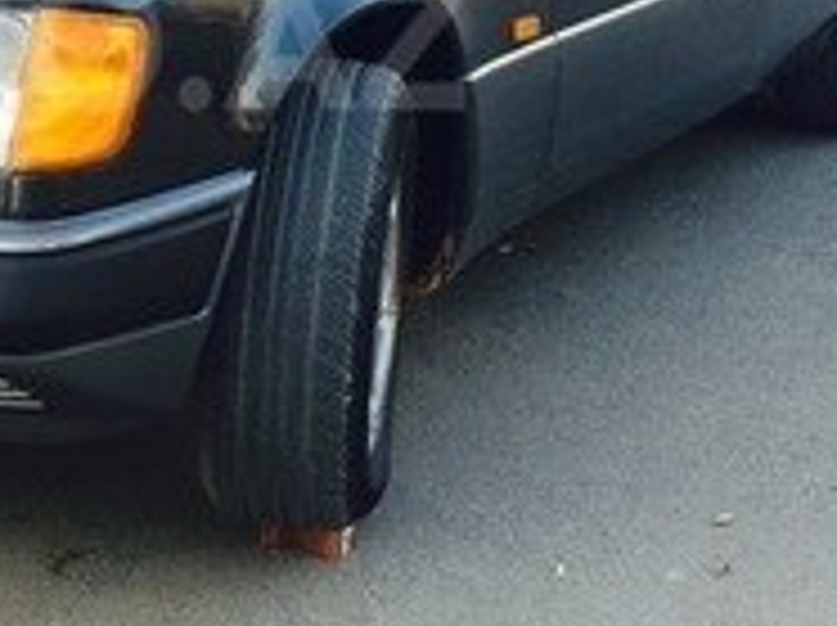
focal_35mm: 103
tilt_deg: -13.7
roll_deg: +1.4
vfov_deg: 14.2
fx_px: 2487
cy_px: 43
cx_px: 4
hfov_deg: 18.6
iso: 32
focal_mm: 4.15
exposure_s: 1/100
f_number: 2.2
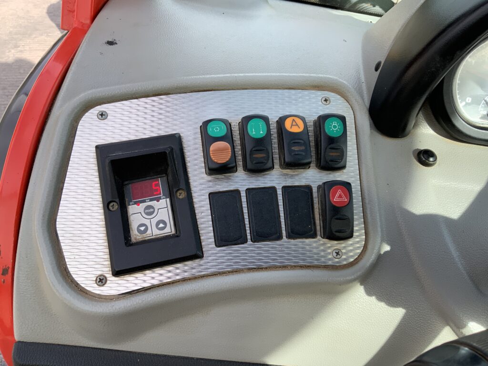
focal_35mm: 29
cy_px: 183
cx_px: 244
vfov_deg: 48.2
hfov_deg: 61.7
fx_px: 409
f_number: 1.8
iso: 16
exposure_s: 1/446
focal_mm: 3
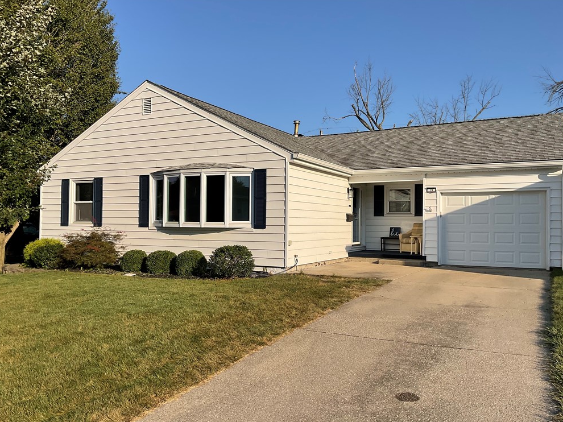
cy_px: 213
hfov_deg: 60.0
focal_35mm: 30
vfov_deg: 46.8
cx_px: 284
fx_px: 488
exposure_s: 1/2427
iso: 16
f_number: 1.8
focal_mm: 3
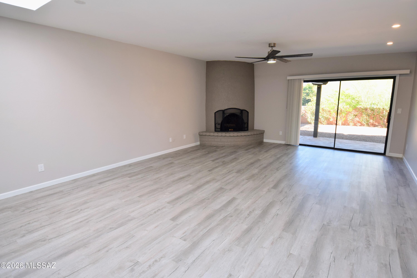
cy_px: 139
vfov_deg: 67.4
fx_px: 208
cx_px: 208
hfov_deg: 90.0
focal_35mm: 18
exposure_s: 1/125
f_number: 5.6
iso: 400
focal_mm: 12
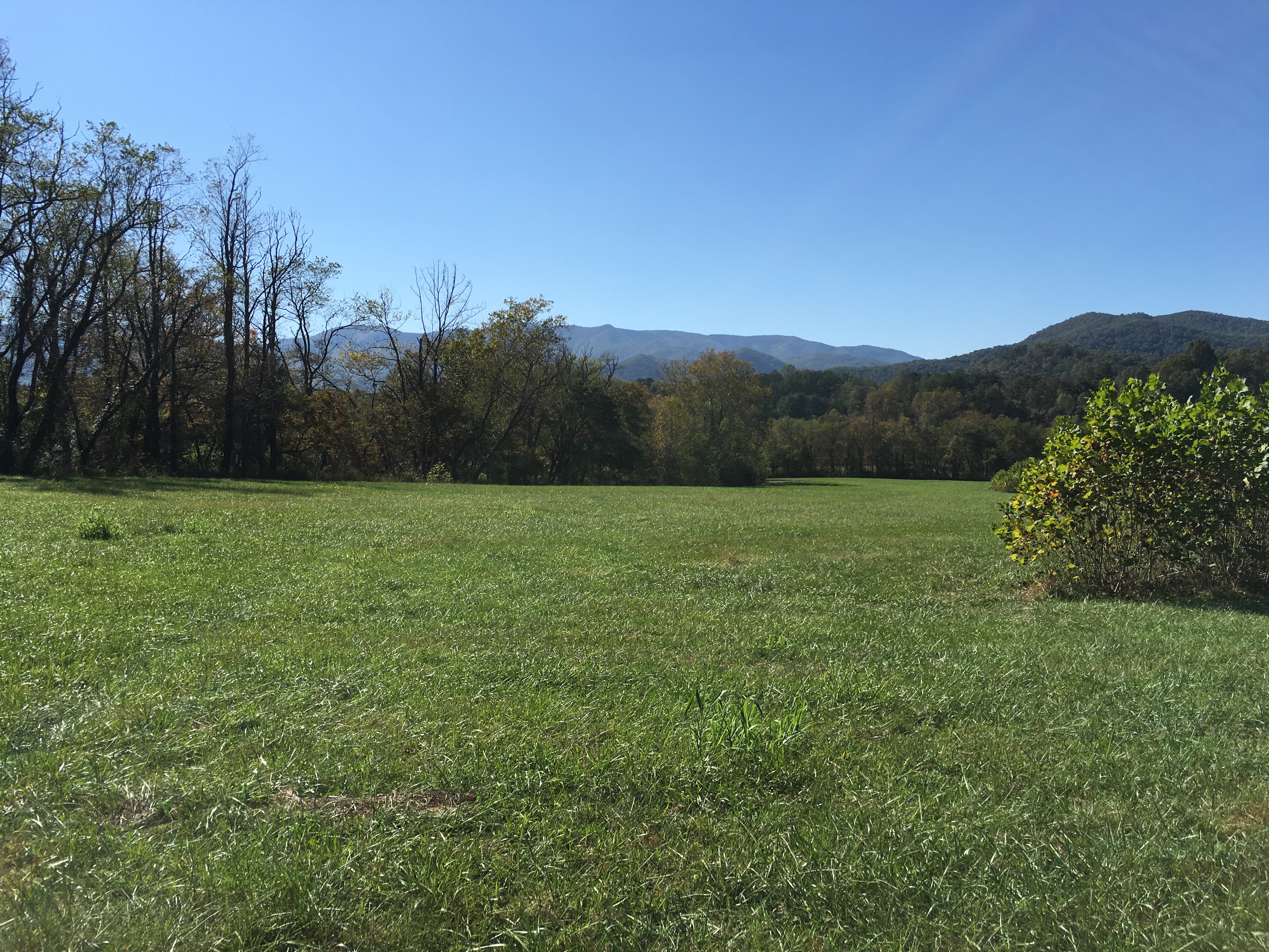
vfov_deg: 48.2
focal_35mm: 29
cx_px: 634
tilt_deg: -4.5
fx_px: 1063
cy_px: 476
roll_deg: +0.3
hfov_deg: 61.7
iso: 25
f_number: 2.2
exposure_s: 1/1832
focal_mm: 4.15
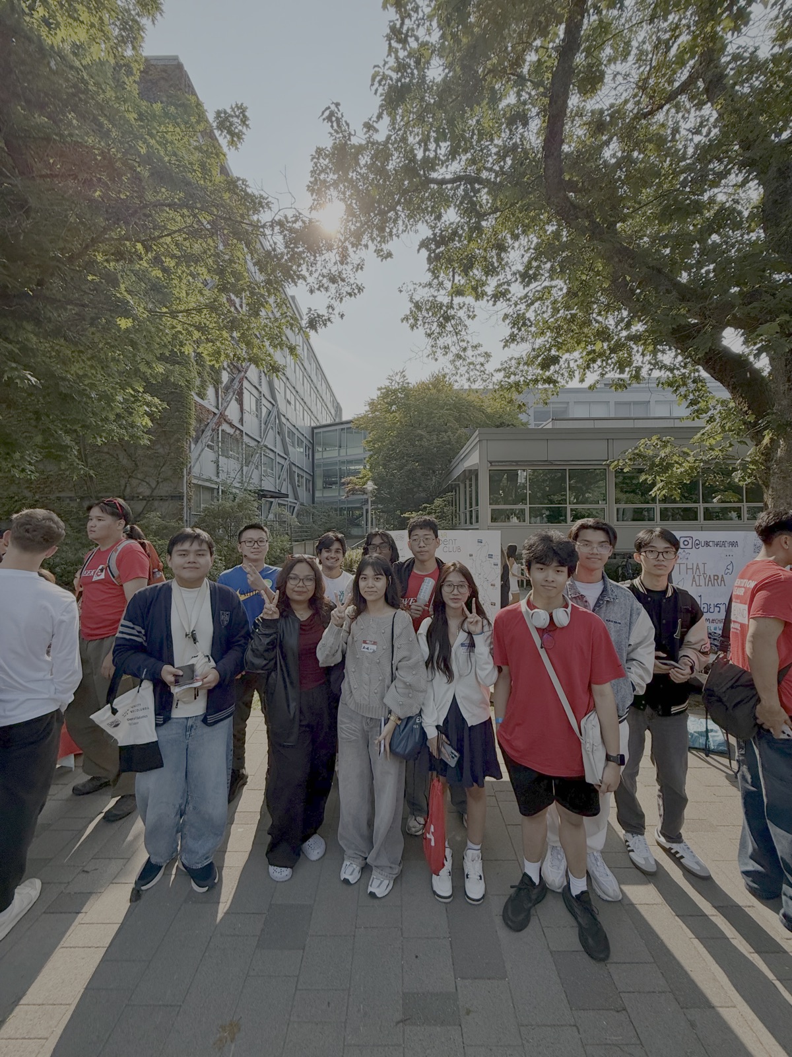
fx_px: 427
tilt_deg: +1.7
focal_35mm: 14
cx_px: 396
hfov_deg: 85.7
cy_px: 528
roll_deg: +0.2
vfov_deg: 102.1
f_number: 2.2
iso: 64
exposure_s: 1/955
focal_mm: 2.22
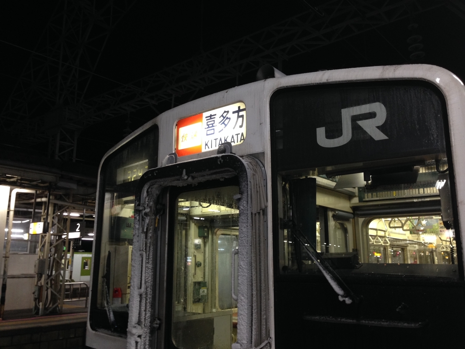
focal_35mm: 33
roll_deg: -0.7
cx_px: 232
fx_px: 443
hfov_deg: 55.4
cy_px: 174
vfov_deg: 42.9
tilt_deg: +11.6
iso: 100
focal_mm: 4.12
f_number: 2.4
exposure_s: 1/20
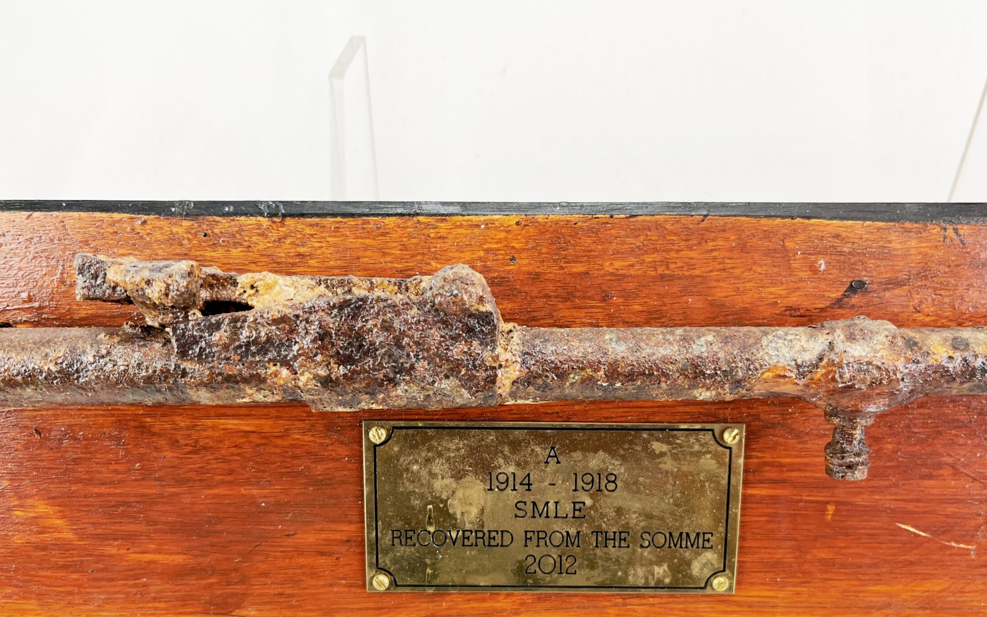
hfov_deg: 59.6
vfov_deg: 39.0
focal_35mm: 32
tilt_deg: -35.3
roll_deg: -1.0
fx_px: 861
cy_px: 403
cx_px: 514
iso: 40
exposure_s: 1/100
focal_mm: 5.1
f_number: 1.6
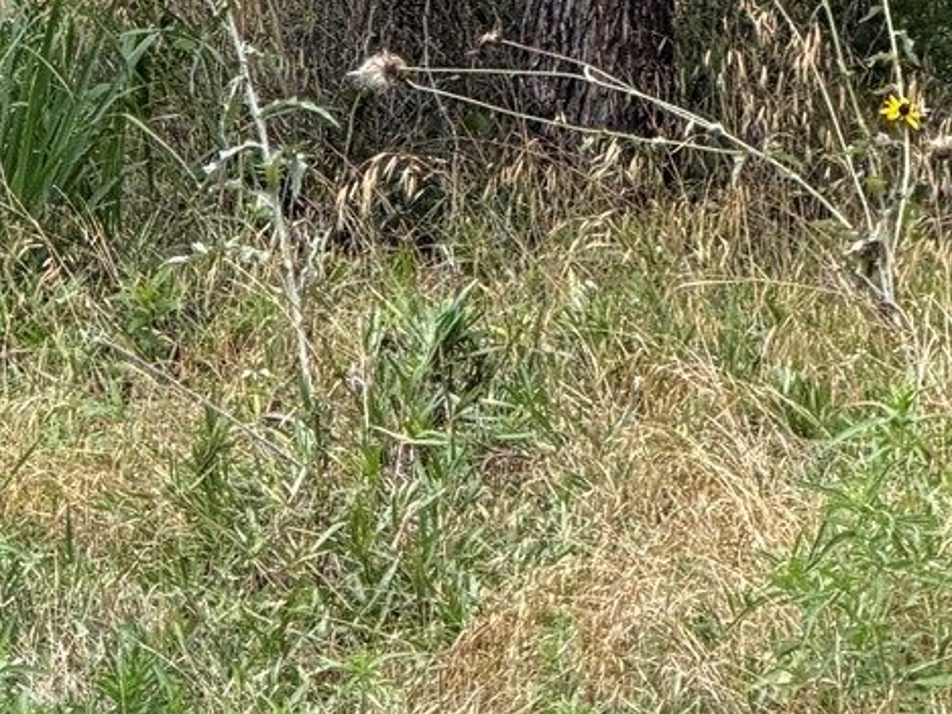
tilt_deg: -3.0
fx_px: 12046
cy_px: 77
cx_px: 63
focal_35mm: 438
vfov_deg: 3.4
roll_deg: -2.2
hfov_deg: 4.5
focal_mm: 16.89
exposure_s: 1/303
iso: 50
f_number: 2.8
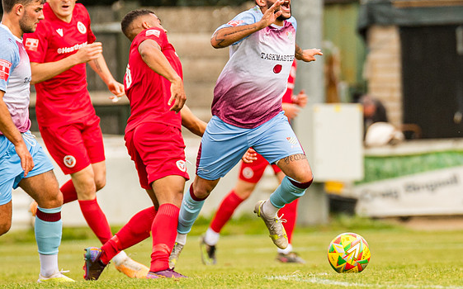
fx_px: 10544
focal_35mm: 836
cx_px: 420
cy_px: 155
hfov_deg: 2.5
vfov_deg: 1.6
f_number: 4
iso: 640
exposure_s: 1/2500
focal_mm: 300
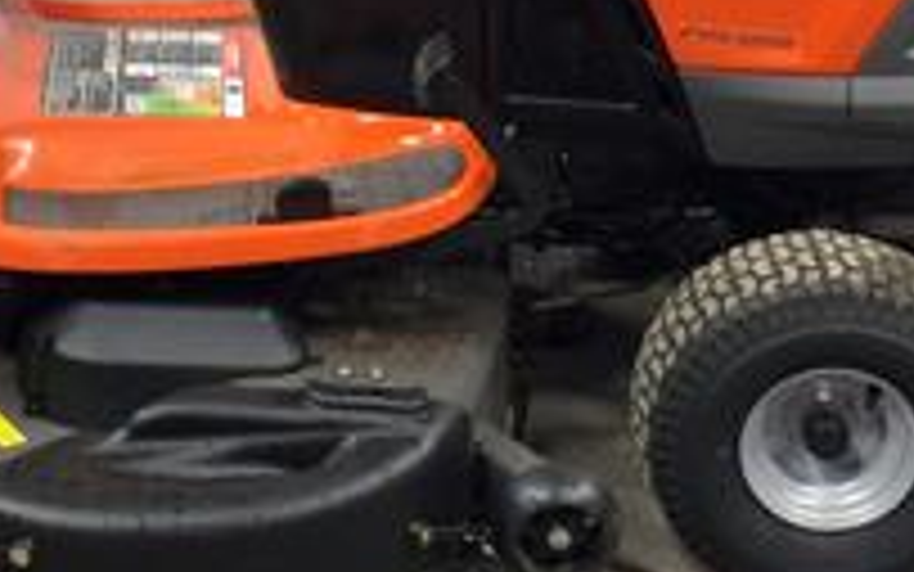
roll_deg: -1.0
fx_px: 2417
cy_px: -27
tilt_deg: -18.7
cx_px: 212
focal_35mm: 97
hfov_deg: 21.2
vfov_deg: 13.3
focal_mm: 4.15
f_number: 2.2
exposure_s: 1/30
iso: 125
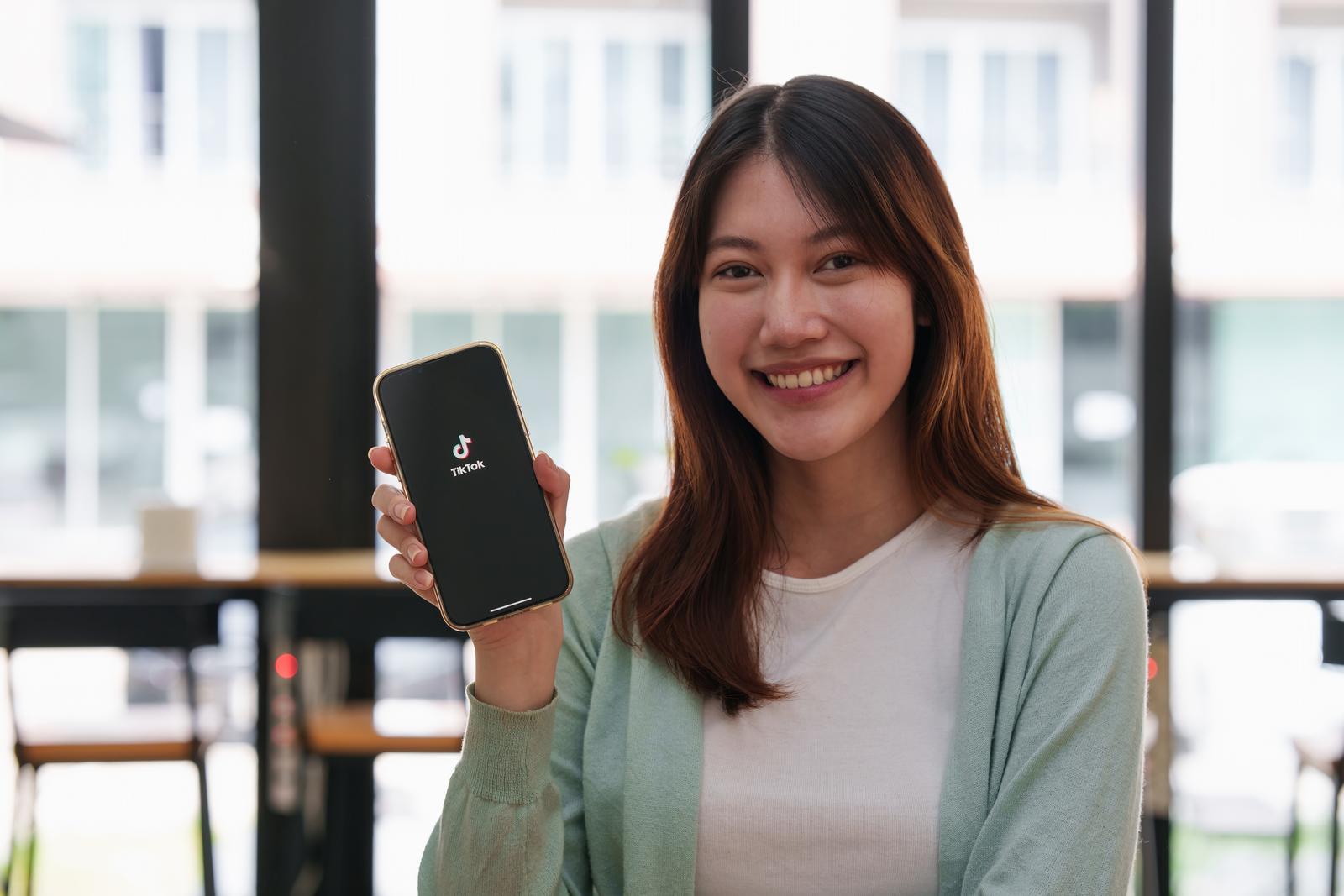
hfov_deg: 23.9
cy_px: 448
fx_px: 3173
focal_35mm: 85
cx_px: 672
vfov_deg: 16.1
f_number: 4
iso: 200
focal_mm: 85
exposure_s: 1/100
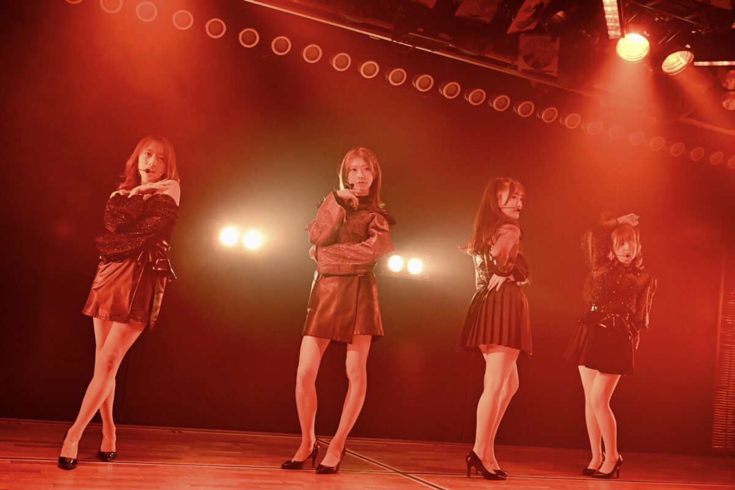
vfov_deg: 32.6
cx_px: 368
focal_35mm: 41
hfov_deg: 47.4
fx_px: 837
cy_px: 245
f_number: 5.6
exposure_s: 1/80
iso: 2500
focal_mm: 41
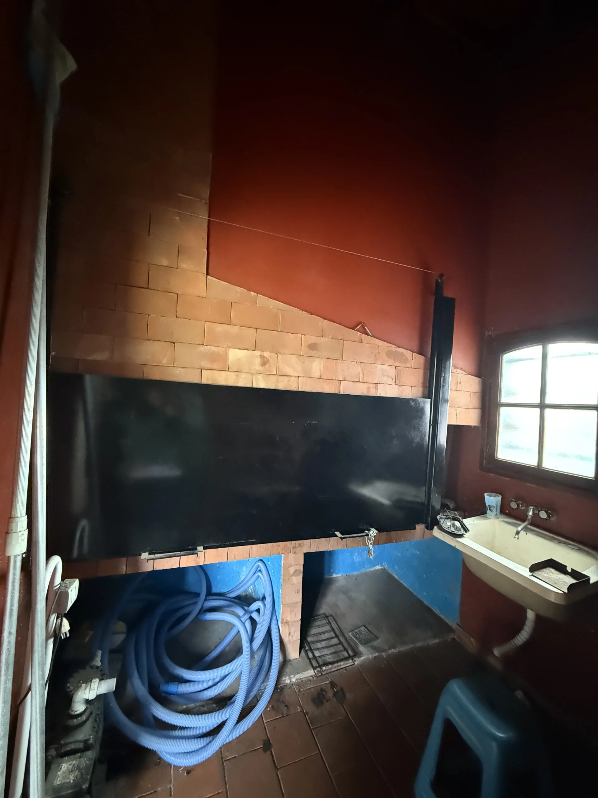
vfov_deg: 102.1
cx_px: 299
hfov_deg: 85.7
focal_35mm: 14
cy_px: 399
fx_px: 322
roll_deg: -2.9
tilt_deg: +1.1
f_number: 2.2
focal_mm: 2.22
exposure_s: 1/40
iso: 1600
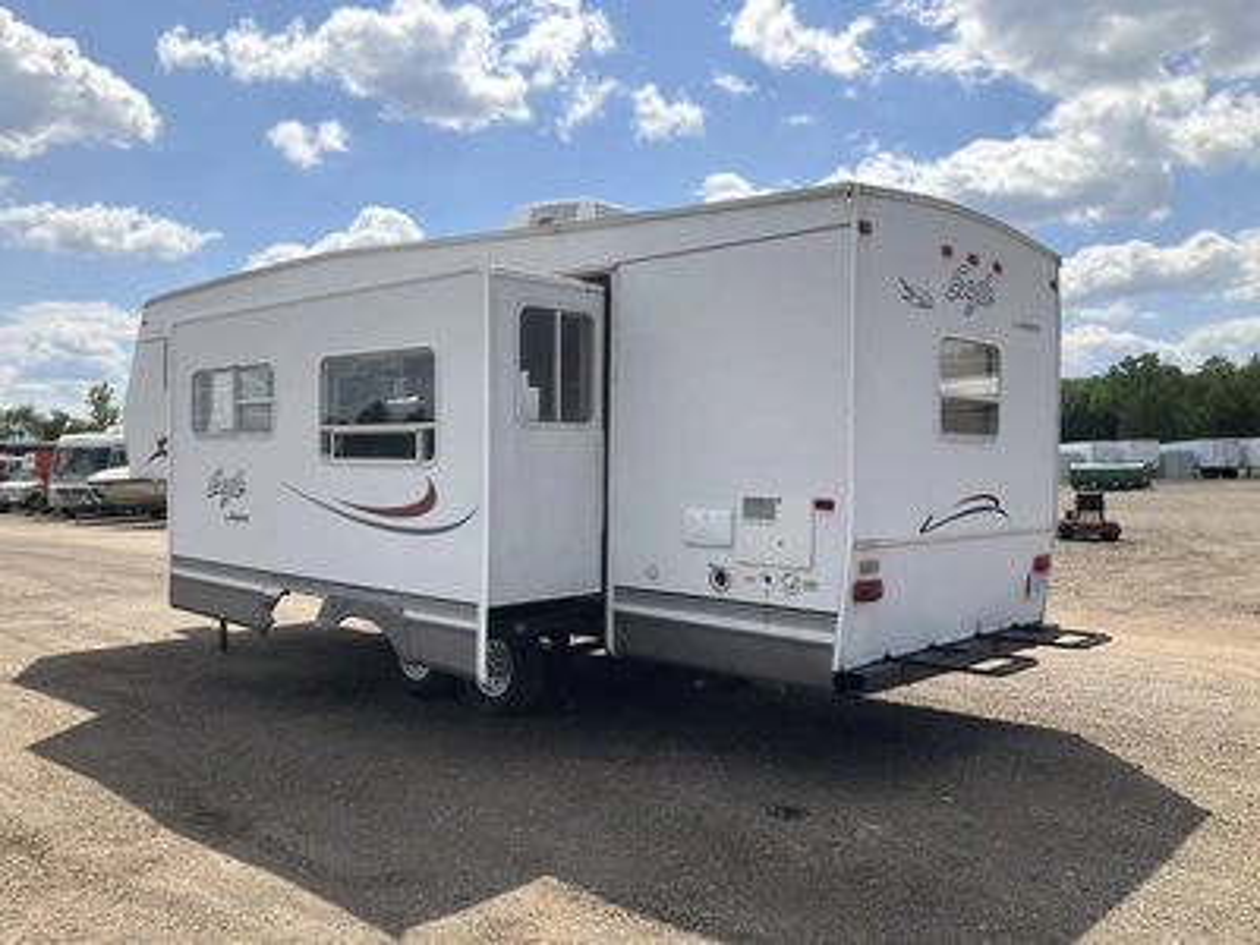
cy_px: 472
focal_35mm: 29
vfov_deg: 48.2
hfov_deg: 61.7
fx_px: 1056
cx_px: 630
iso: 25
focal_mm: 3
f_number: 1.8
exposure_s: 1/2427
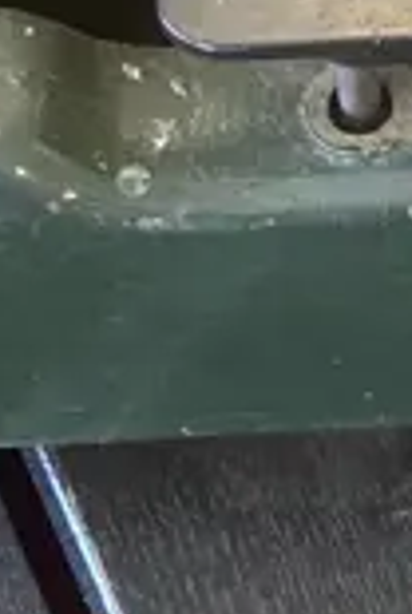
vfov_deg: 9.5
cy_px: -879
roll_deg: -0.9
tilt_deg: -37.2
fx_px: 3281
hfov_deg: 7.0
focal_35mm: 192
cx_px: 741
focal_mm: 3.99
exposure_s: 1/50
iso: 80
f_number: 1.8
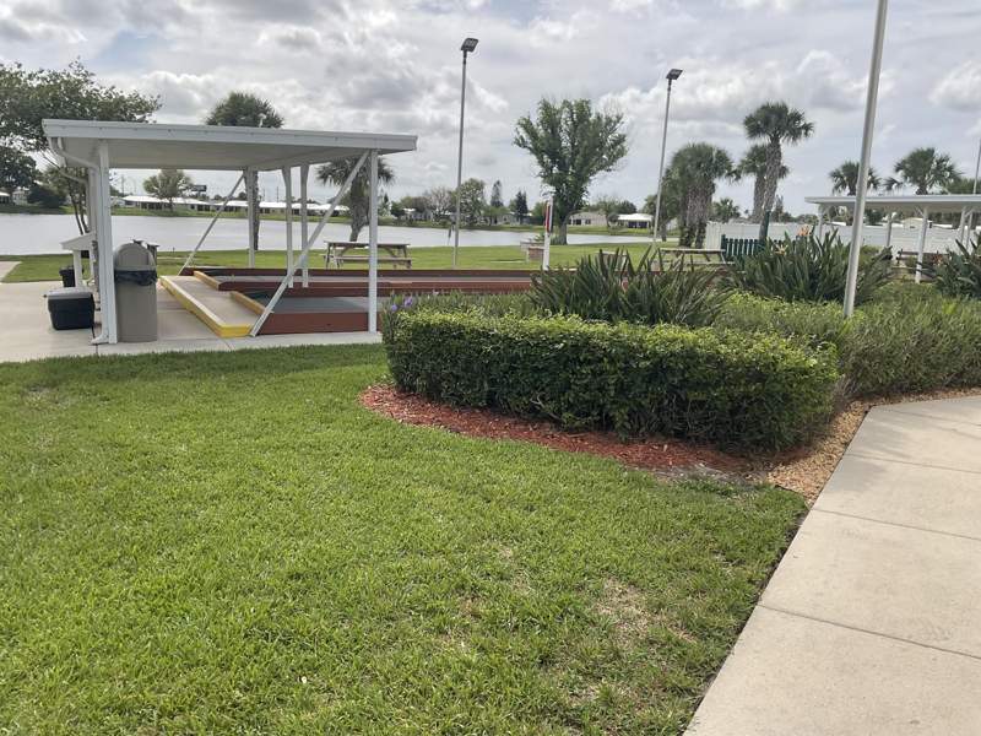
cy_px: 368
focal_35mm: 29
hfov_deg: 61.7
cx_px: 490
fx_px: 822
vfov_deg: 48.2
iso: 16
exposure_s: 1/2538
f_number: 1.8
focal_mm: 3
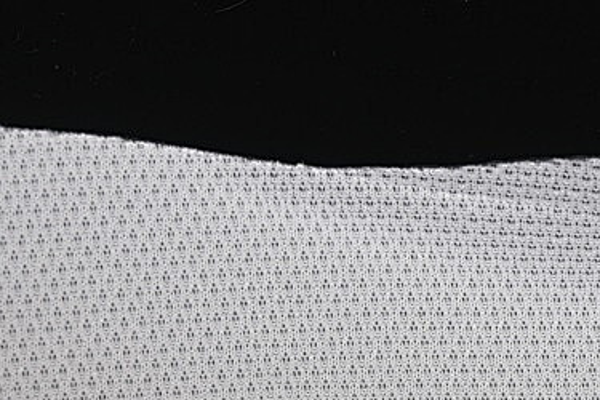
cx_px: 442
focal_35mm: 216
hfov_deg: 9.5
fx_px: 3600
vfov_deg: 6.3
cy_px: 474
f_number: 7.1
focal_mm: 50
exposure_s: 1/80
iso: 160
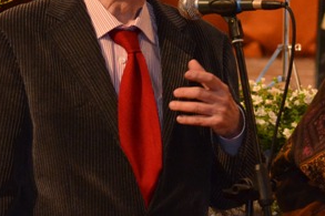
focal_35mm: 344
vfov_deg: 4.0
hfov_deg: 6.0
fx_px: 3105
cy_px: 99
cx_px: 274
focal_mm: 105
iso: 3200
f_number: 4.8
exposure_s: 1/60
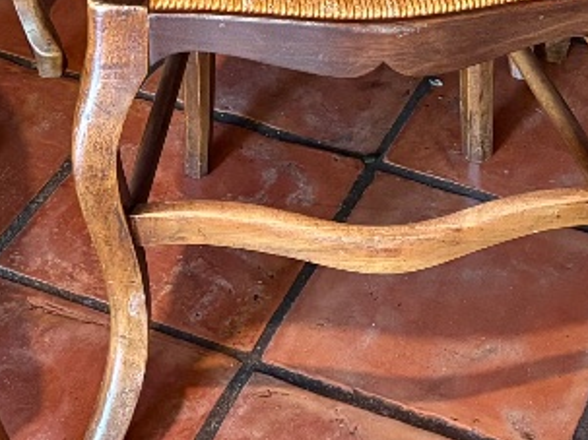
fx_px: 1749
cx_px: 274
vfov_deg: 13.0
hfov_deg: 19.1
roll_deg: +1.3
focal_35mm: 103
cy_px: -361
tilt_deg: -23.5
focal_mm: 5.96
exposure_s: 1/50
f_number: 1.6
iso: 400
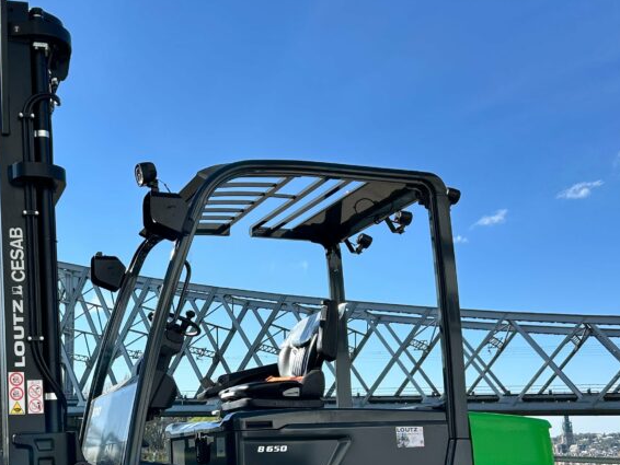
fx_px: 842
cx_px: 127
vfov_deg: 30.5
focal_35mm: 47
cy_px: 339
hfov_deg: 38.9
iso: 50
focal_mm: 5.7
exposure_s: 1/2208
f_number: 1.5
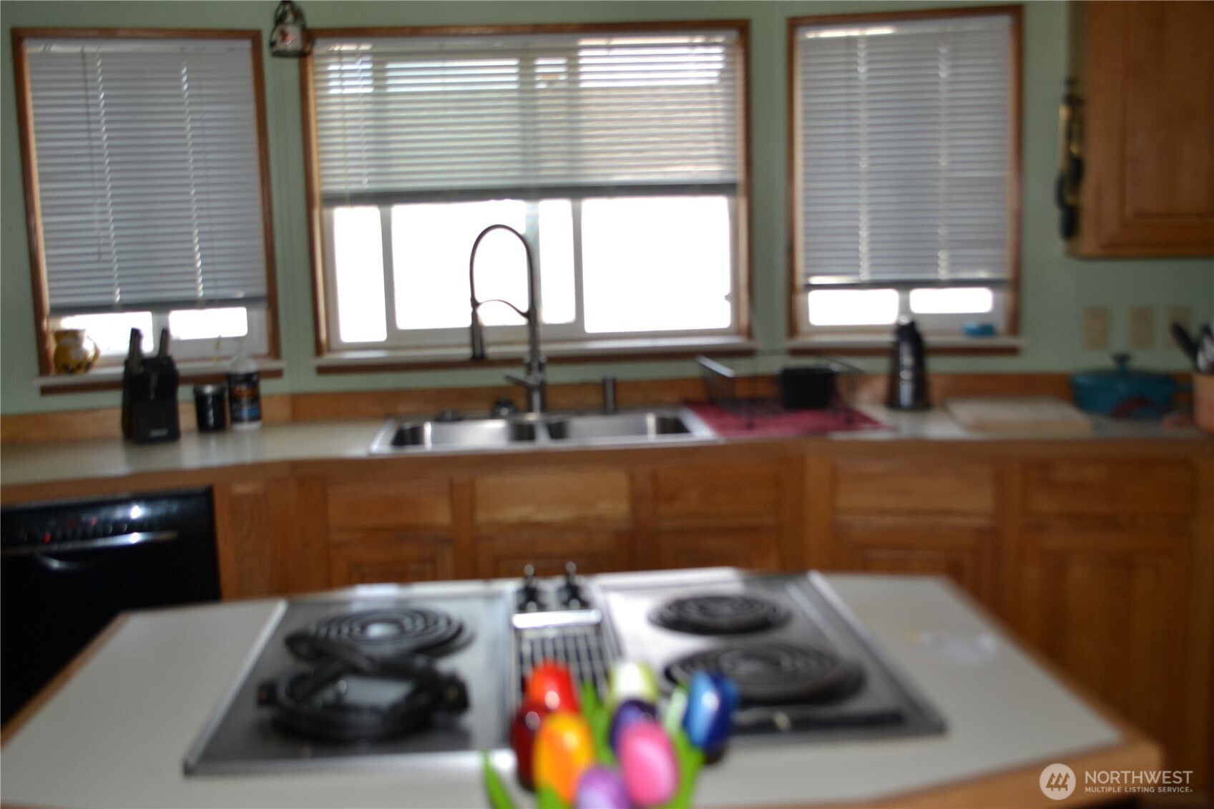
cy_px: 404
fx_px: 1113
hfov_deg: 57.2
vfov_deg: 40.0
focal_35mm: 33
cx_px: 607
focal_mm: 22
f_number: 4
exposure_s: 1/125
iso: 220
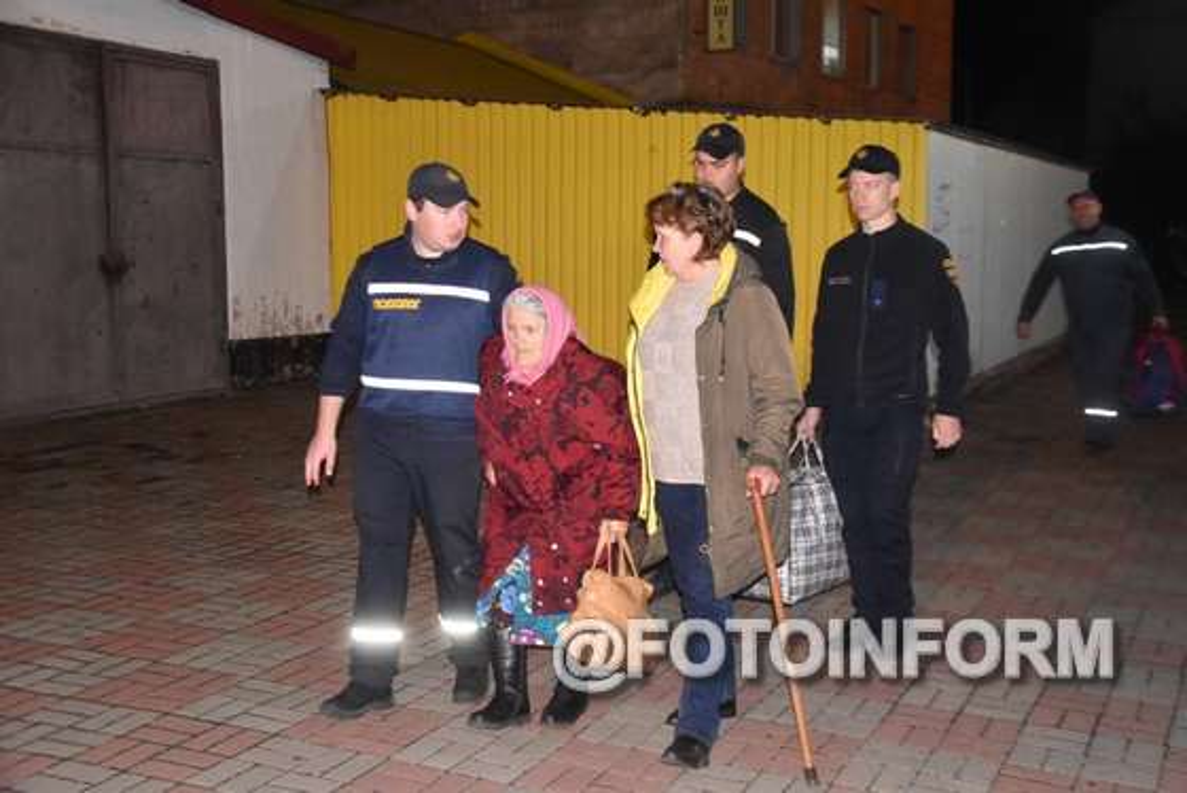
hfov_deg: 43.6
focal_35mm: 45
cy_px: 396
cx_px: 594
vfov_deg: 29.9
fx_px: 1484
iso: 6400
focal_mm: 30
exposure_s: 1/60
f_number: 4.2
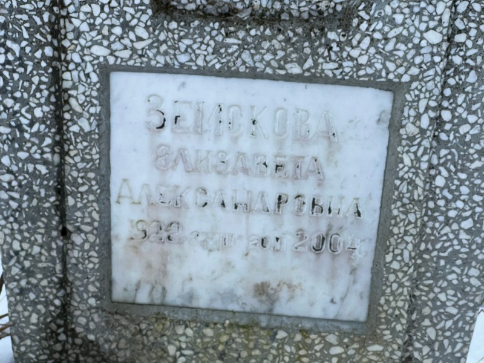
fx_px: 1077
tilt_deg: -29.1
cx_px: 242
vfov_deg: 19.1
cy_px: 182
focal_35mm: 77
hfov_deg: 25.3
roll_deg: +2.5
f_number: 2.8
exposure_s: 1/60
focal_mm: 9
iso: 400
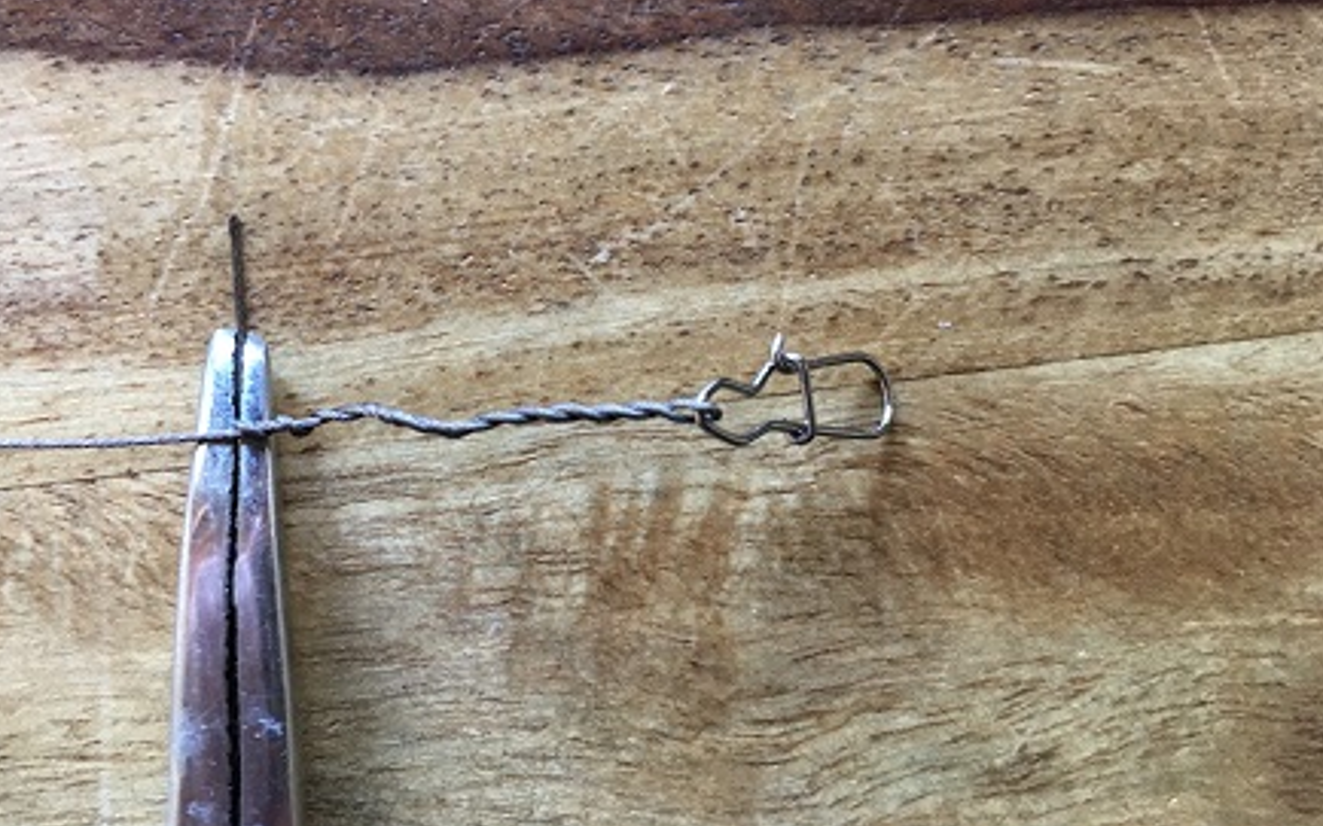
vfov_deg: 37.0
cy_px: 299
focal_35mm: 34
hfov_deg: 56.6
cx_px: 597
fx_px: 1226
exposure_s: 1/33
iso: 160
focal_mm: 4.15
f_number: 2.2
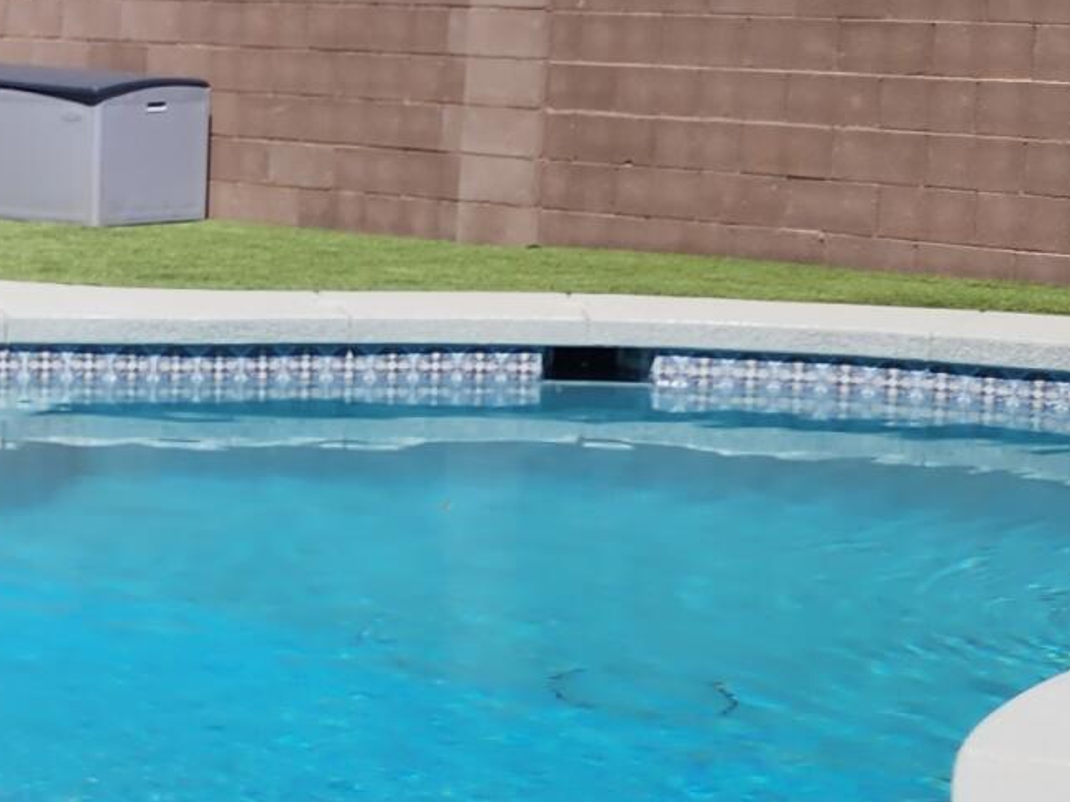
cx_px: -293
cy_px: 393
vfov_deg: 14.0
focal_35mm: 106
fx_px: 3276
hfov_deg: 17.5
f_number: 1.8
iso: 12
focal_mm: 6.4
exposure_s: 1/1809
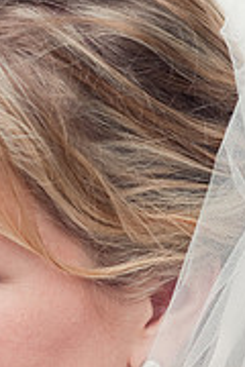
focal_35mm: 212
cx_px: -26
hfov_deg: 6.4
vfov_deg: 9.6
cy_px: 424
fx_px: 2164
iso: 400
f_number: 3.5
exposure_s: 1/640
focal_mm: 85
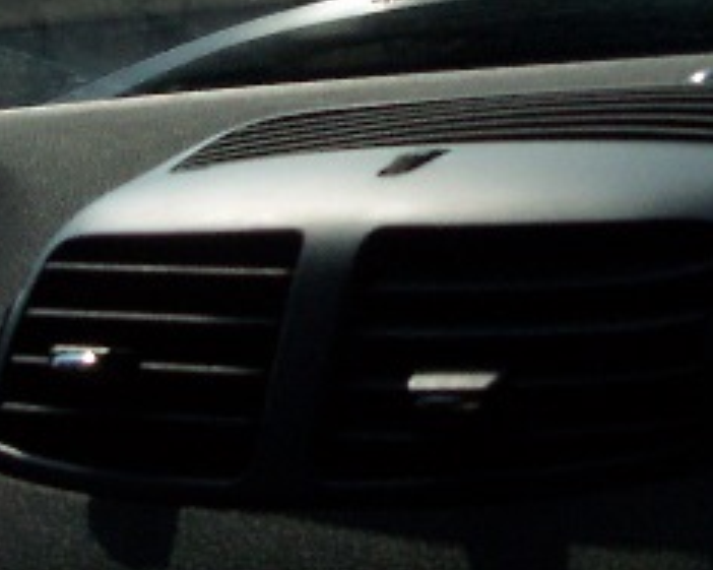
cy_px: -165
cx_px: 704
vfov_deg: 11.8
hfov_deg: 14.9
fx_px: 2679
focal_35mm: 127
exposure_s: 1/1000
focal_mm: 8
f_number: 4.8
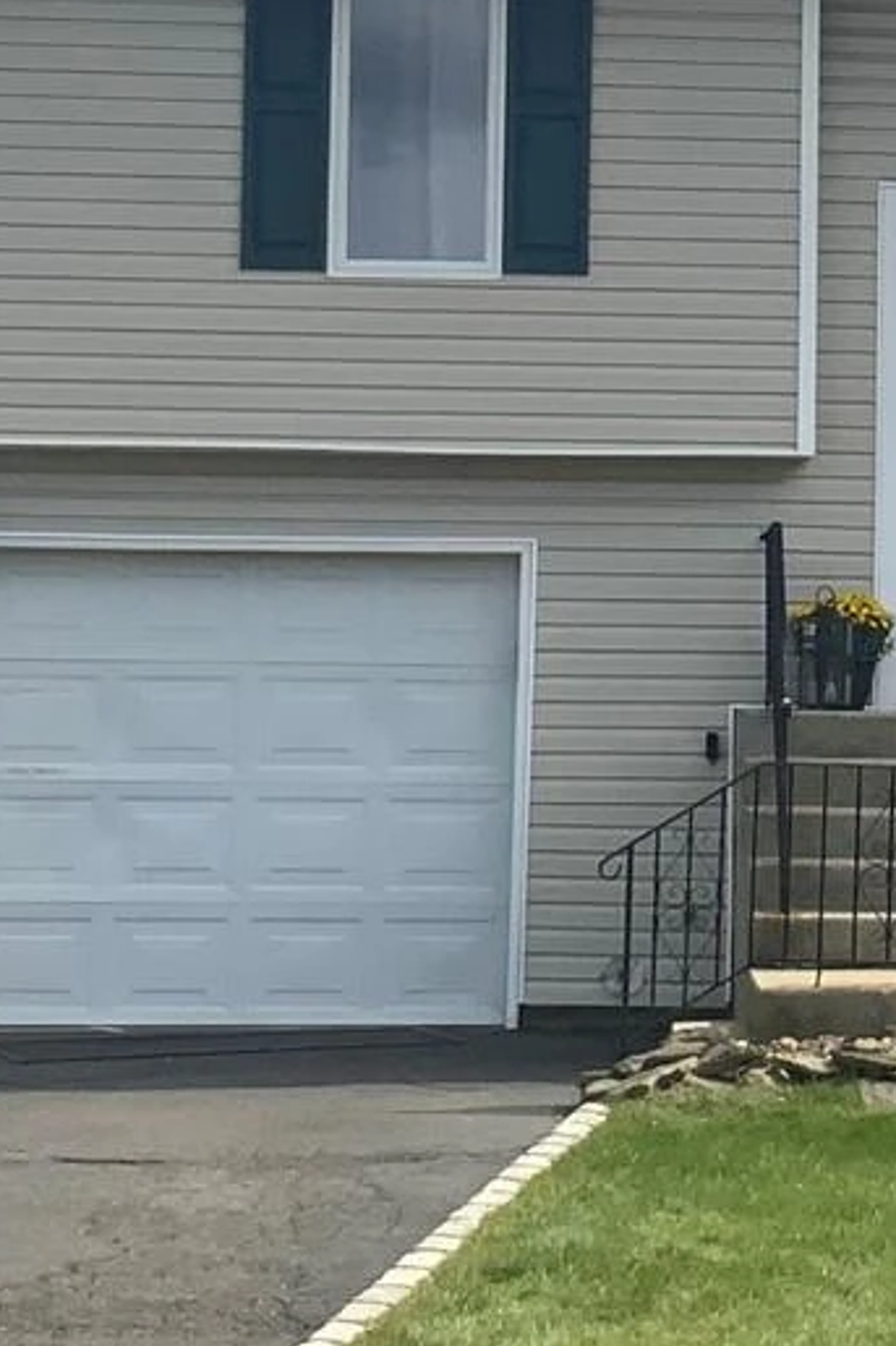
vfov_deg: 17.0
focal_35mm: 120
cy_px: 410
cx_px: 1115
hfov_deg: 11.2
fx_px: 4483
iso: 16
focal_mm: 3
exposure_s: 1/1912
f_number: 1.8
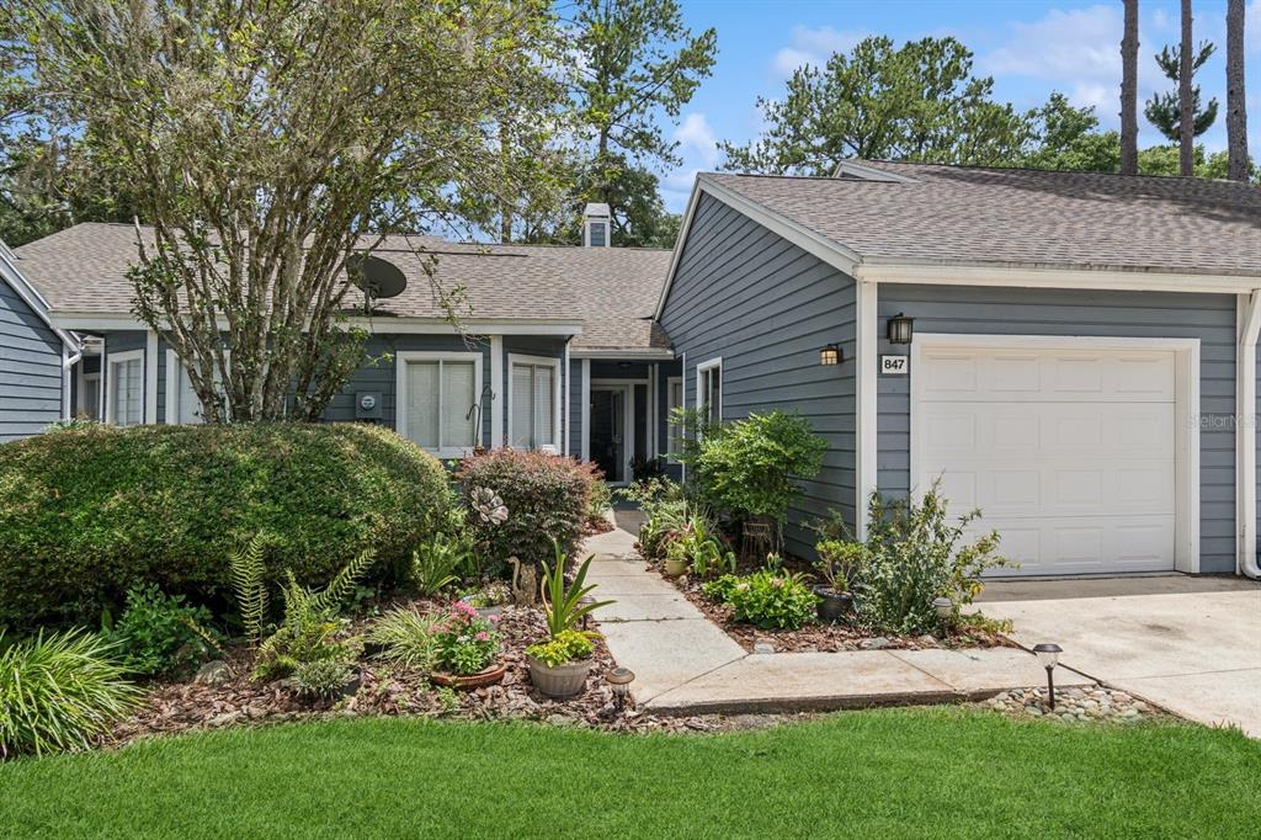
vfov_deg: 57.2
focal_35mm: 22
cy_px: 420
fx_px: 770
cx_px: 630
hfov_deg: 78.6
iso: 200
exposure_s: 1/320
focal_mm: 15
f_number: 8
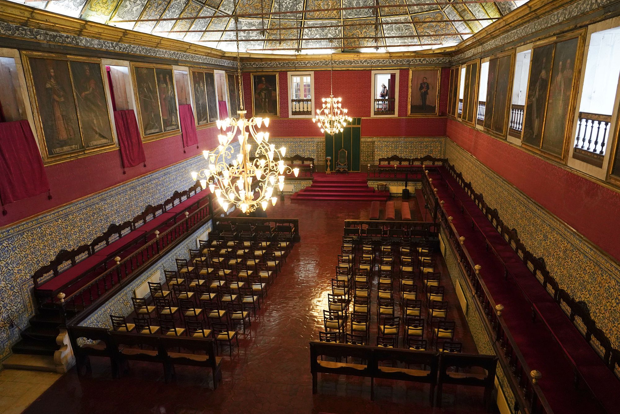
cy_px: 207
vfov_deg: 53.1
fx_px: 413
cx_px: 310
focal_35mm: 24
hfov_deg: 73.7
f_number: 3.2
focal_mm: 24
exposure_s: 1/80
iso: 3200
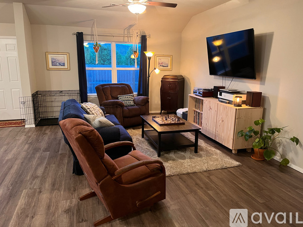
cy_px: 114
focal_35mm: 26
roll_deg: -0.6
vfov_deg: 53.0
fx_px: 228
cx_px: 152
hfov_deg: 67.3
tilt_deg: -11.9
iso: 400
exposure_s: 1/40
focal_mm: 5.1
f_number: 1.6
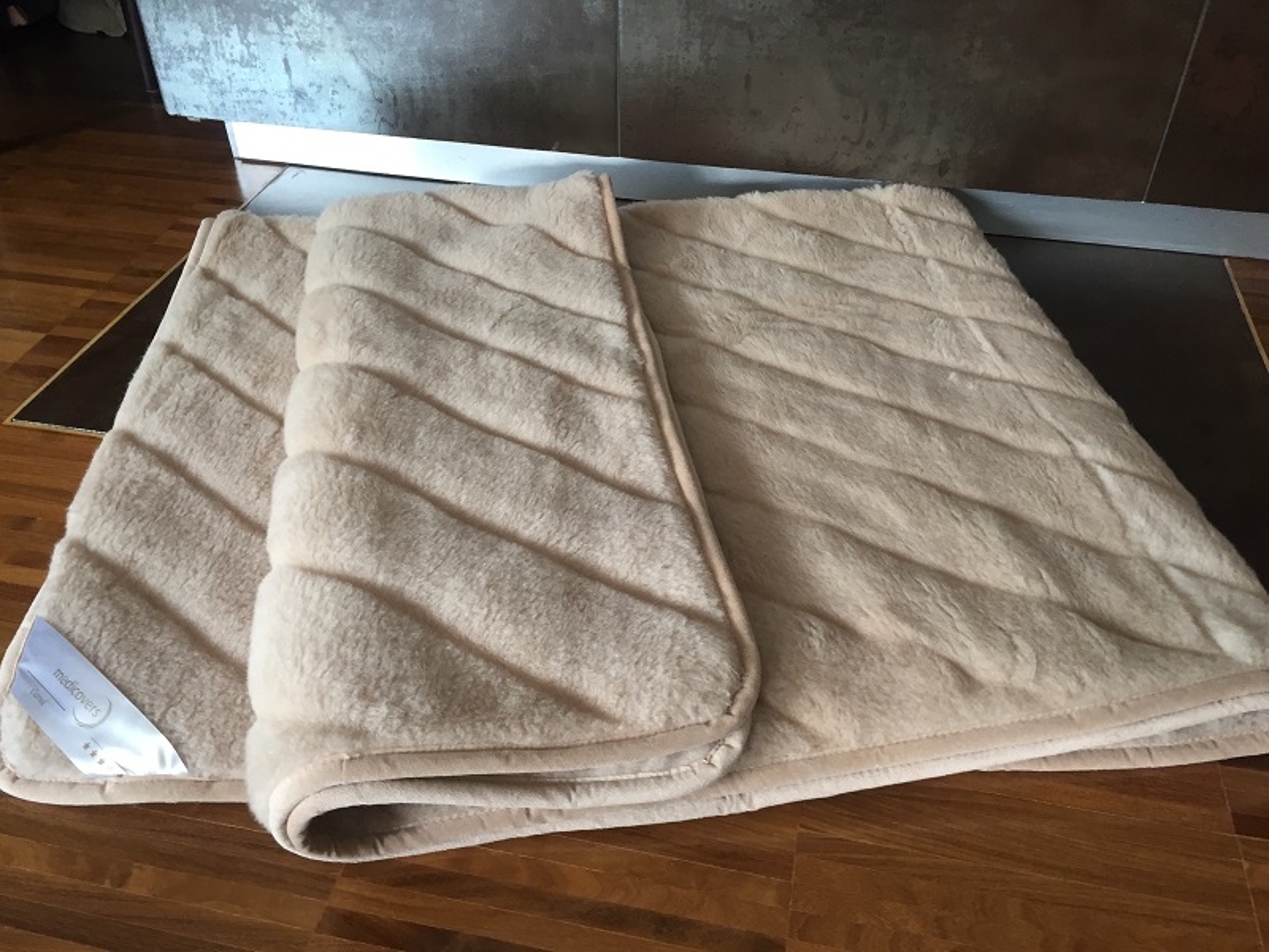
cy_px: 476
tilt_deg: -41.0
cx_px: 634
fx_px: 1063
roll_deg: -0.5
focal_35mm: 29
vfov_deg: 48.2
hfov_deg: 61.7
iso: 100
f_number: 2.2
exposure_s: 1/33
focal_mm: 4.15
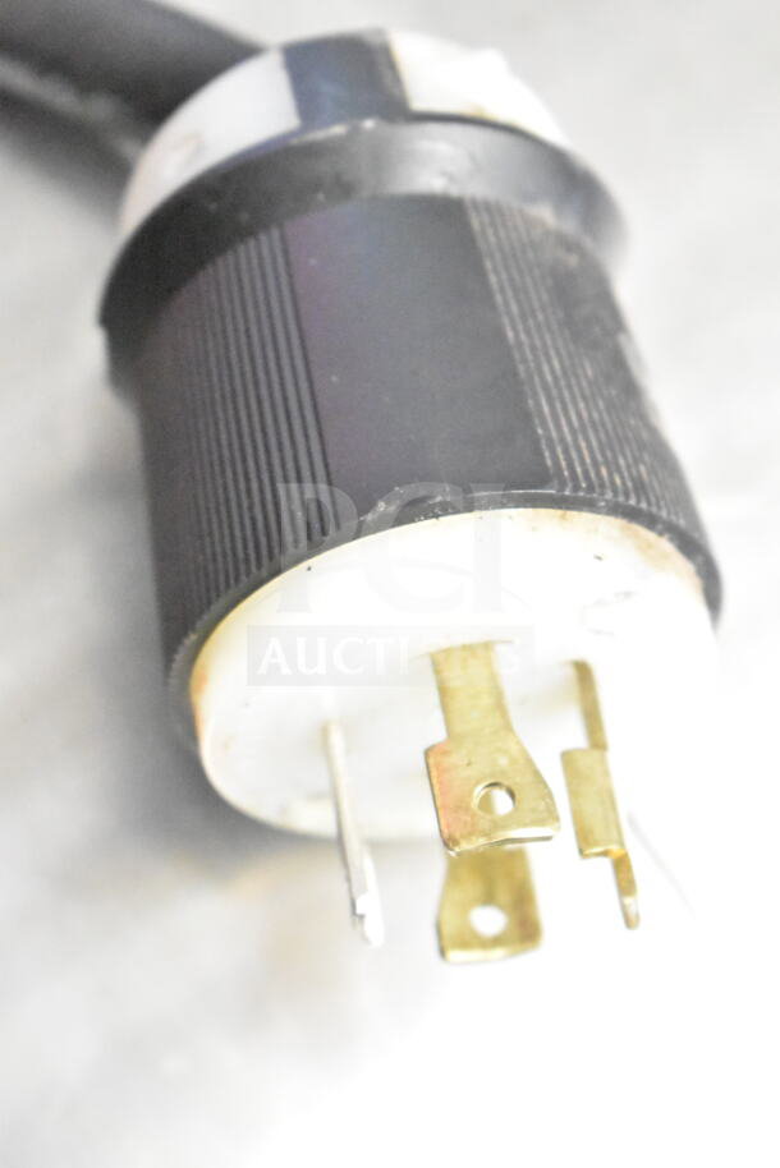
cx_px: 390
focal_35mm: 82
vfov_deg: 24.6
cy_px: 584
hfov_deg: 16.6
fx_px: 2679
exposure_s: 1/100
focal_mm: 55
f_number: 5.6
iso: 22800
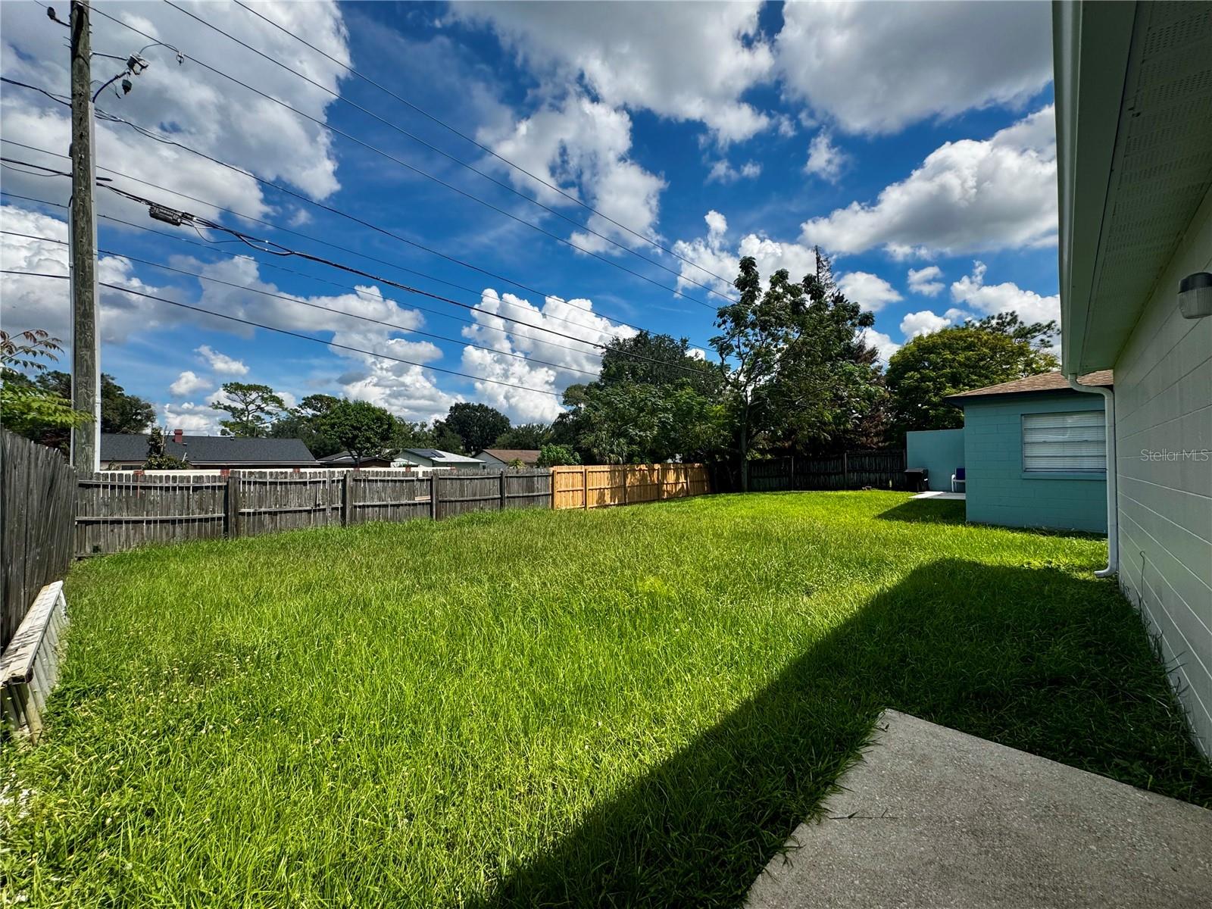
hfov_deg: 102.1
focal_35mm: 14
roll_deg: +0.0
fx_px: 490
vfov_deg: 85.7
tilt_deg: +0.5
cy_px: 454
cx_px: 606
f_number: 2.2
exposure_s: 1/2028
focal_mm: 2.22
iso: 50
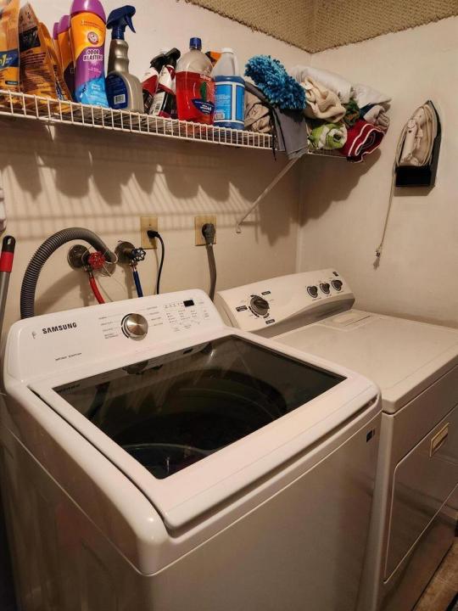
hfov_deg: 58.9
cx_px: 229
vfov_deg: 73.9
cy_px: 306
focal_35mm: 23
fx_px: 406
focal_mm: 5.4
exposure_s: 1/60
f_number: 1.8
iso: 800
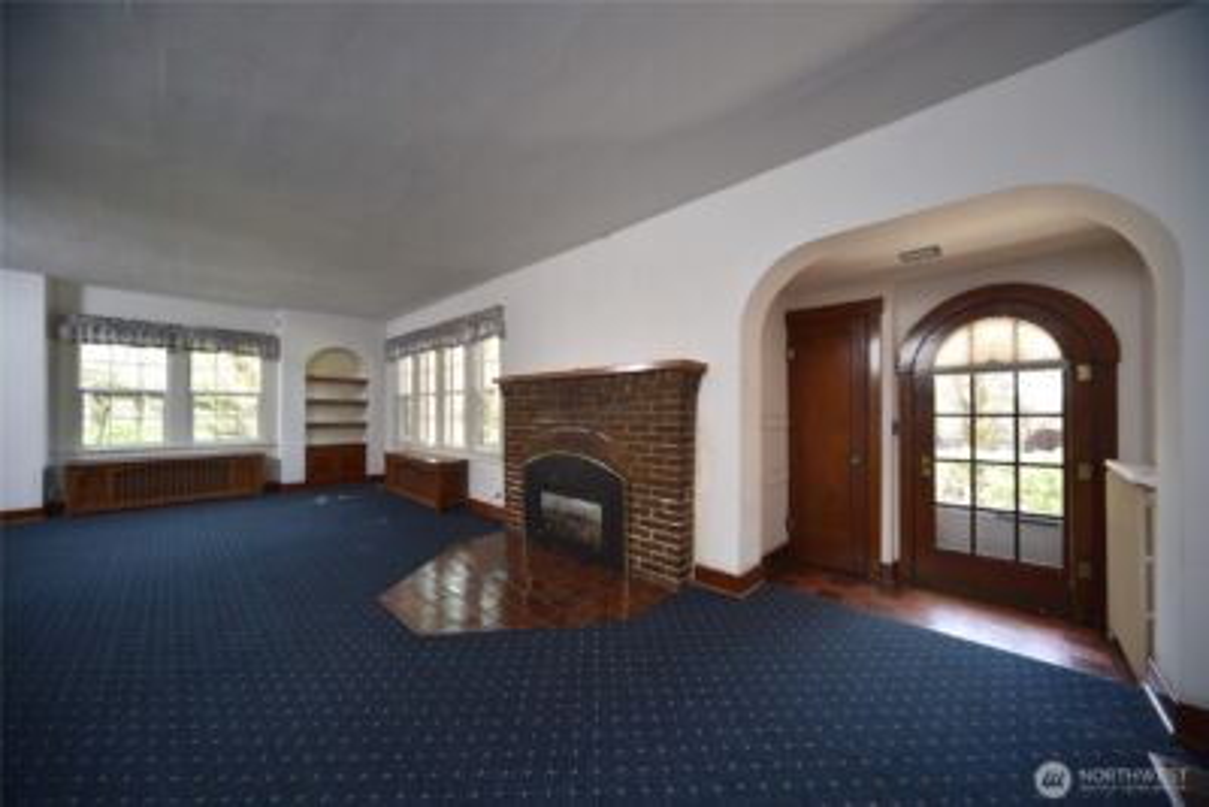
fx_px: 403
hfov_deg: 112.6
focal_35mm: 12
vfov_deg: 90.1
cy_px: 404
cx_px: 604
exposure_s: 1/25
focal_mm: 12
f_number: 4.5
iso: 200
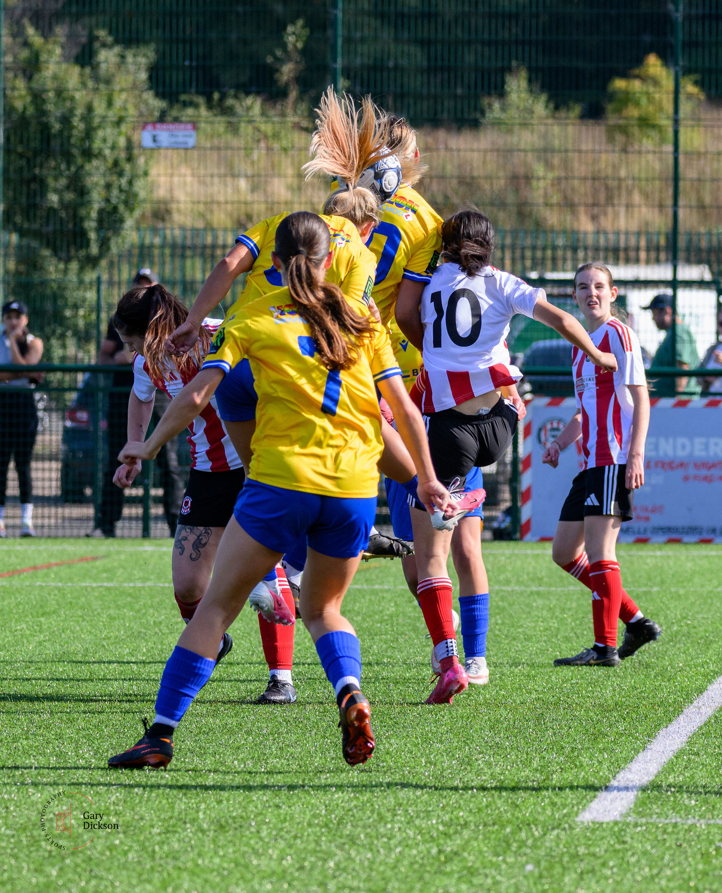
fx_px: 9888
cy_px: 346
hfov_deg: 4.2
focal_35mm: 373
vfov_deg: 5.2
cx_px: 390
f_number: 4.8
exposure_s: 1/2000
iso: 640
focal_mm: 160
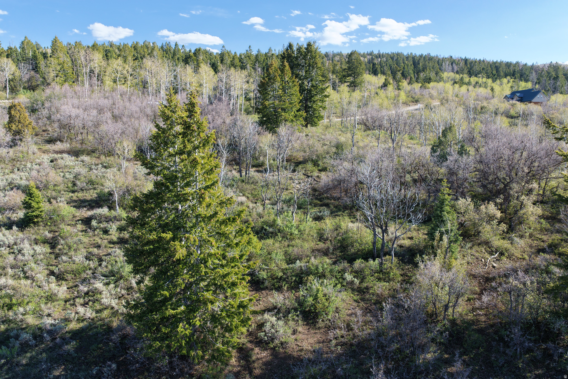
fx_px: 442
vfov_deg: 46.4
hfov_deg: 65.5
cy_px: 190
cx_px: 284
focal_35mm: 28
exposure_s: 1/400
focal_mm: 14.45
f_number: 2.8
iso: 100
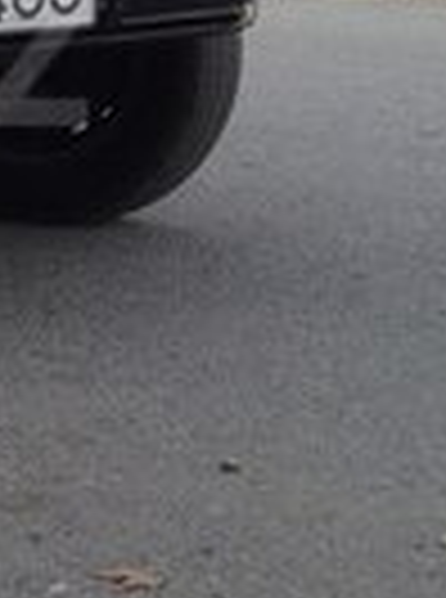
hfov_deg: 10.5
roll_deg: +2.7
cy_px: 58
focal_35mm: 131
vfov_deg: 14.9
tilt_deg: -9.0
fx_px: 2261
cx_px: -374
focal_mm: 4.28
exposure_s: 1/373
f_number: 2.4
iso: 50
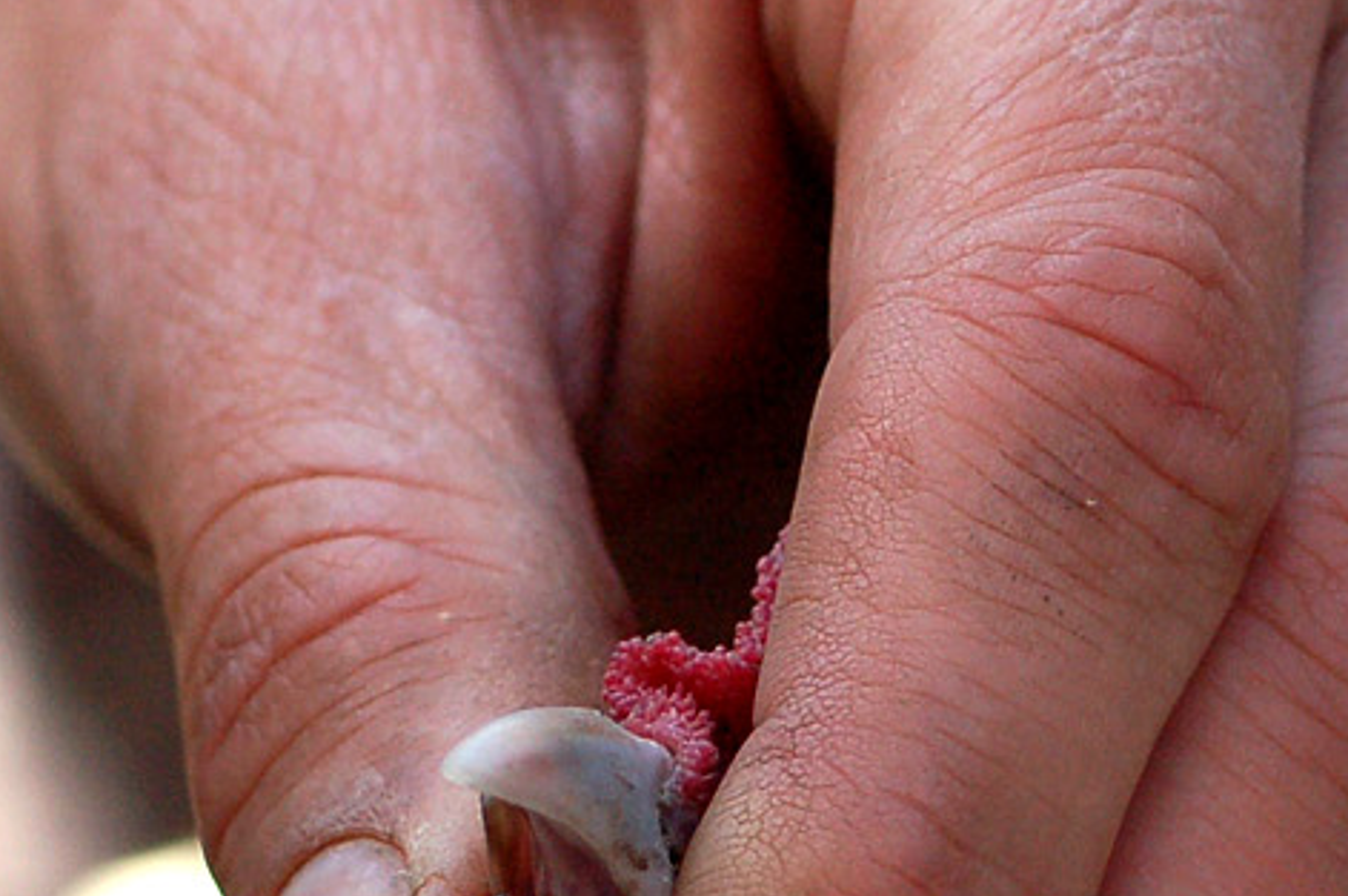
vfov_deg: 3.6
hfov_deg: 5.4
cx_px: 650
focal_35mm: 385
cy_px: 1066
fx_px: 14401
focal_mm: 70
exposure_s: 1/320
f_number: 4.5
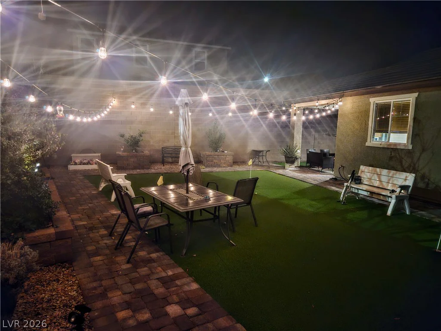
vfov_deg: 58.9
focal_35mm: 23
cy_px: 166
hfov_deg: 73.9
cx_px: 220
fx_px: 293
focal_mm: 5.4
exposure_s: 1/15
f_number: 1.8
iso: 500
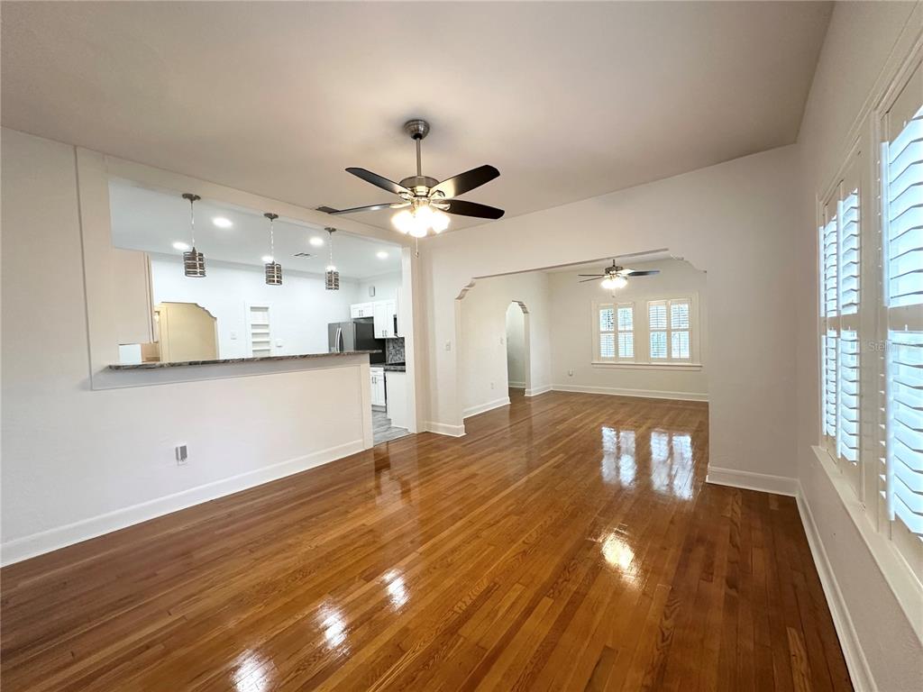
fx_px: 373
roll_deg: +1.5
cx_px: 462
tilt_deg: -1.4
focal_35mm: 14
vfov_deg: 85.7
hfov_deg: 102.1
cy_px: 346
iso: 200
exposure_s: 1/120
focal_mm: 2.22
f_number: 2.2
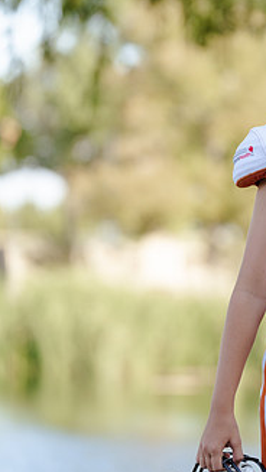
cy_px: 201
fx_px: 3009
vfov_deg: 9.0
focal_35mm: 240
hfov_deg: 5.0
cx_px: 348
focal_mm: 129
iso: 160
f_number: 3.2
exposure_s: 1/320
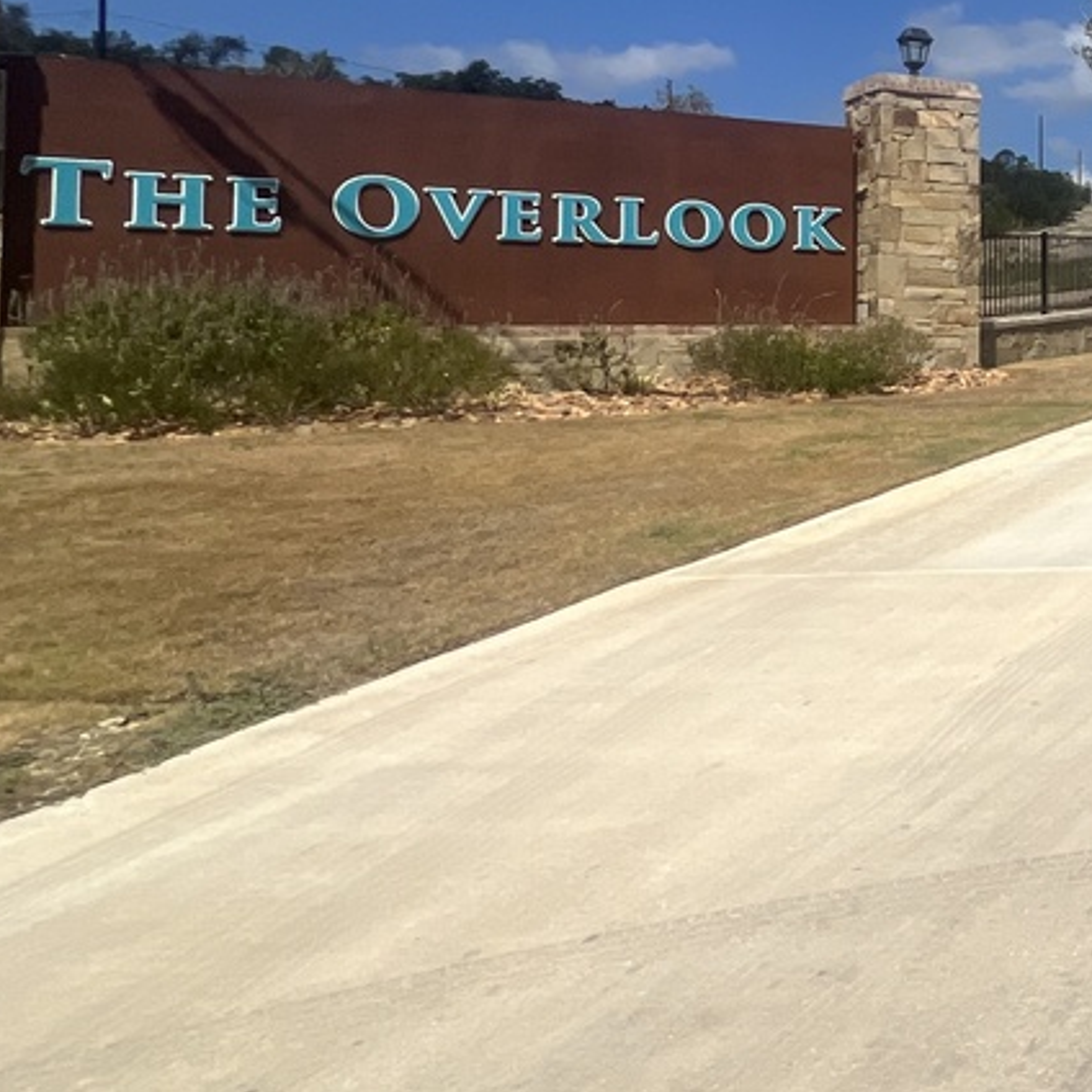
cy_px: 291
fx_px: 1392
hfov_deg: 28.7
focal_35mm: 39
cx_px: 1615
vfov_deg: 41.7
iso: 40
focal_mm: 1.57
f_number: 1.8
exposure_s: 1/3774
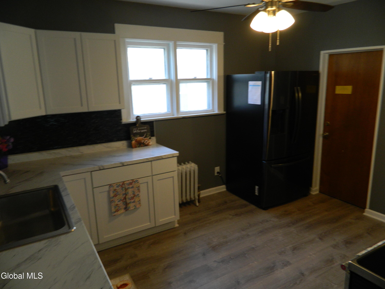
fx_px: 278
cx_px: 192
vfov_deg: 54.9
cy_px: 144
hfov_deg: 69.4
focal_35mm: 25
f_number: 3.1
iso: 140
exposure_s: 1/30
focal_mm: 4.5
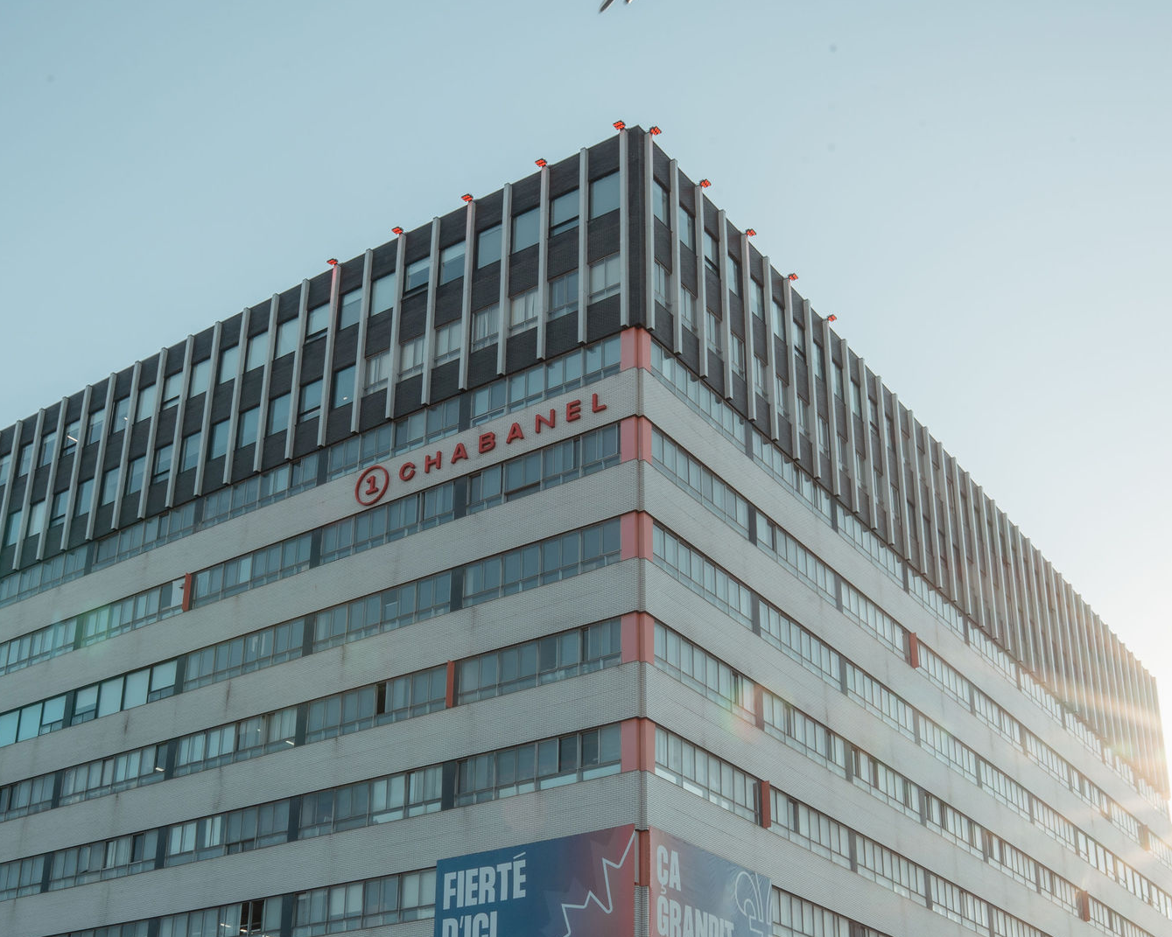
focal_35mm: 44
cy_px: 679
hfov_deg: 42.0
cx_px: 589
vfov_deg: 33.6
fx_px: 1526
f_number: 22
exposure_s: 1/25
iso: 100
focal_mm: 24
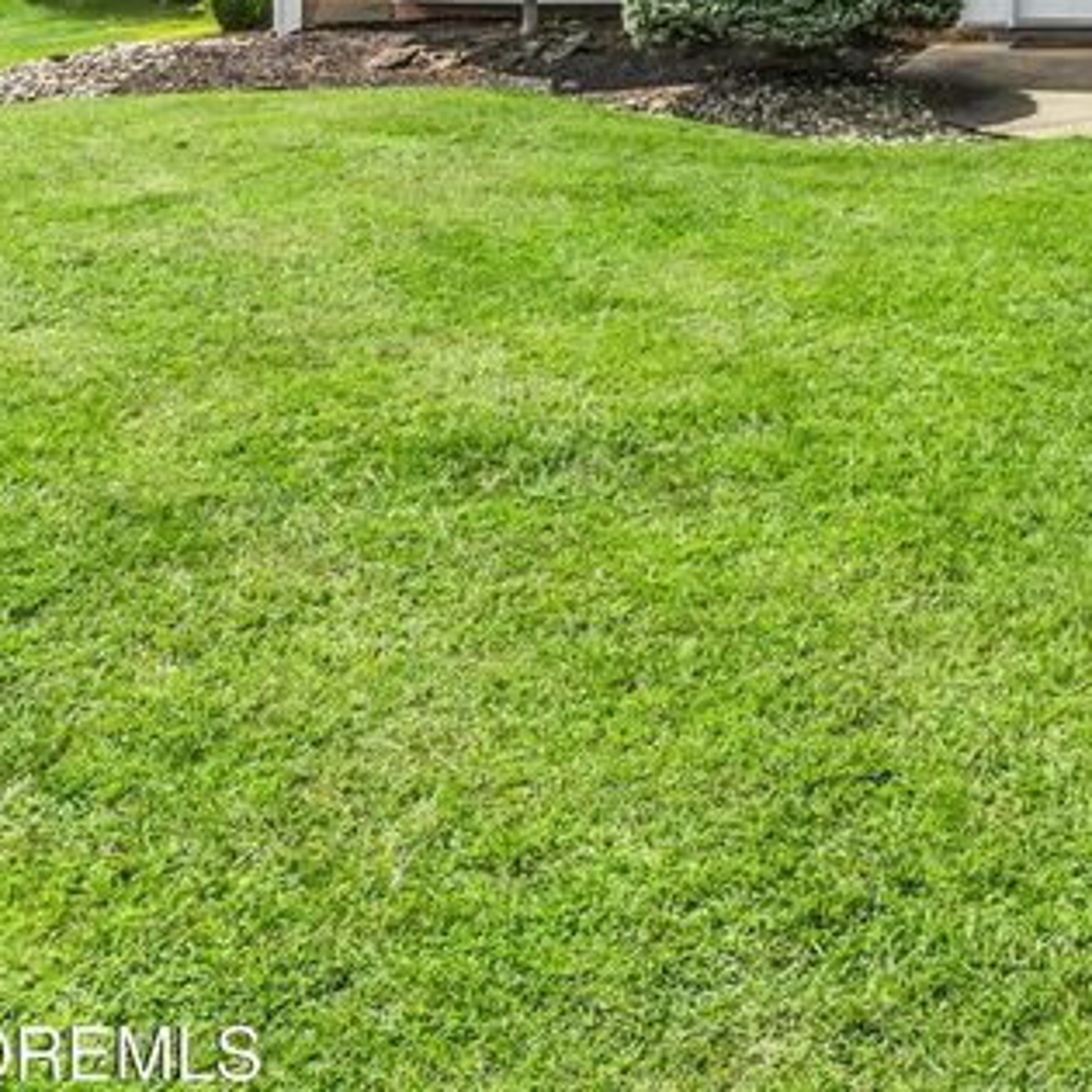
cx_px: 1425
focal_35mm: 69
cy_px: -154
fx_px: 2463
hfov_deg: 22.4
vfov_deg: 23.3
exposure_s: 1/3200
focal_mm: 12.29
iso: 160
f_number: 2.8
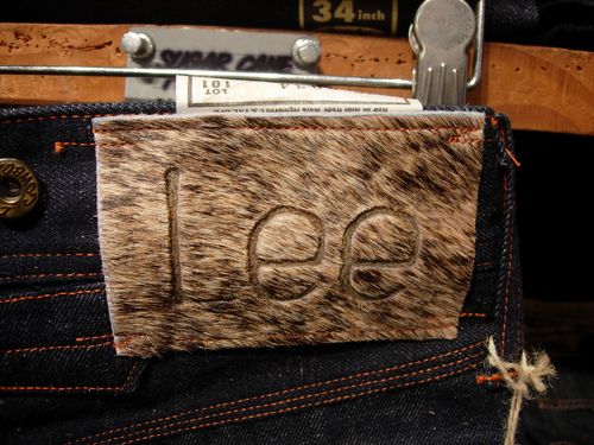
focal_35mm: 38
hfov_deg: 49.0
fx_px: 652
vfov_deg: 37.7
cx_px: 297
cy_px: 222
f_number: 2.8
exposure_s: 1/4.6
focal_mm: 7.8
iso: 64
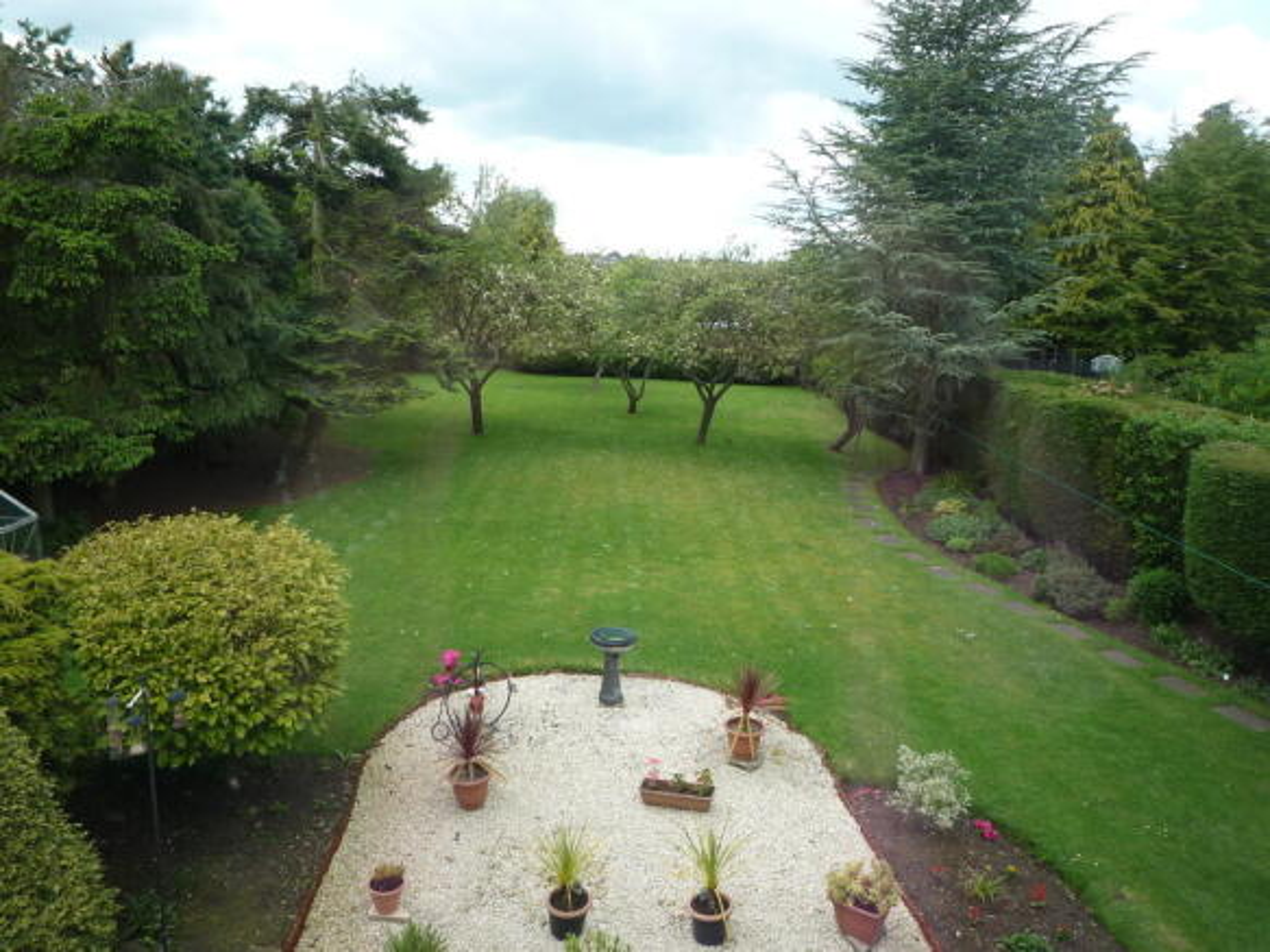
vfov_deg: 54.9
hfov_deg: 69.4
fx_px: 917
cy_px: 476
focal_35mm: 25
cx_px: 635
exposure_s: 1/320
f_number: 2.8
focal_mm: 4.4
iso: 100
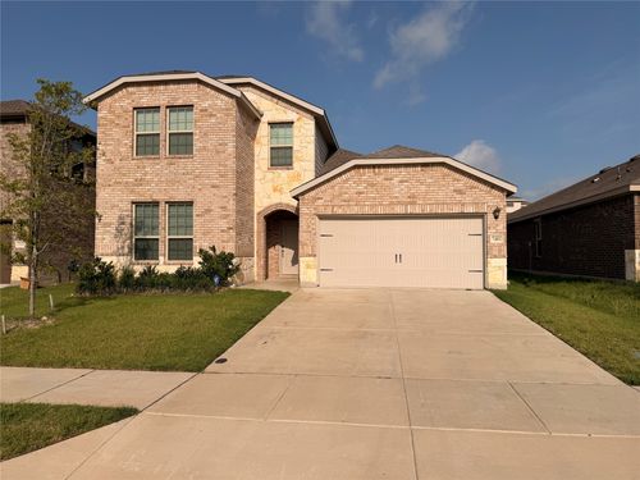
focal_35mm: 24
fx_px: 444
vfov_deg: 56.8
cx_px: 320
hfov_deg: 71.6
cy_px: 240
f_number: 1.78
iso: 80
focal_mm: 6.76
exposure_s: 1/11905
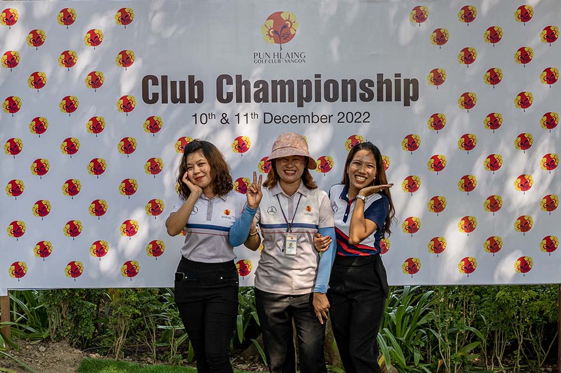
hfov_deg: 50.7
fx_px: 592
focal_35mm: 38
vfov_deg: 35.0
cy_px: 186
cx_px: 280
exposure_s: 1/320
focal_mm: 38
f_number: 8
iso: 400
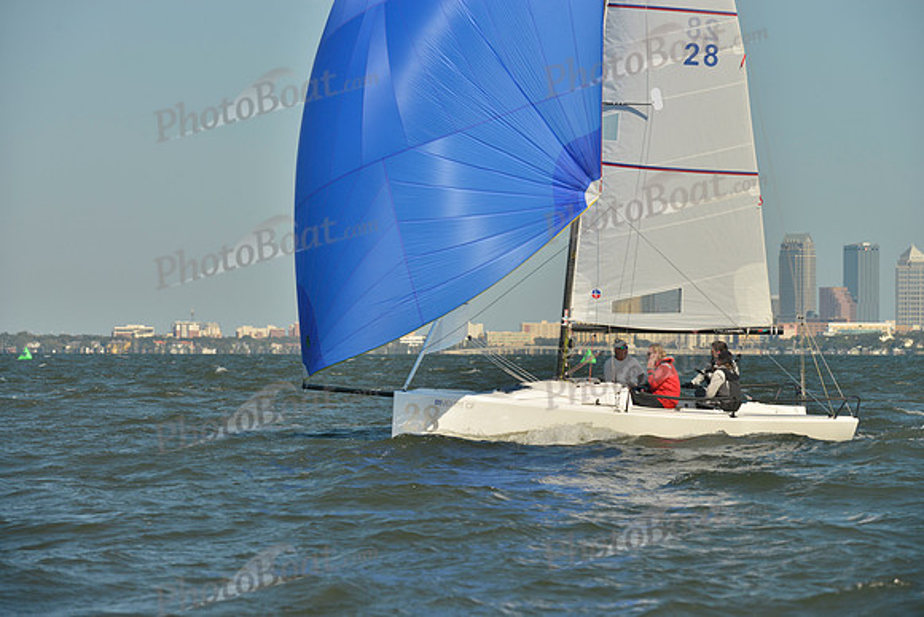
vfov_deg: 6.9
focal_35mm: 200
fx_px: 5134
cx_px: 462
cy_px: 308
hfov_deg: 10.3
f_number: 8
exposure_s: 1/1000
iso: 200
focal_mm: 200
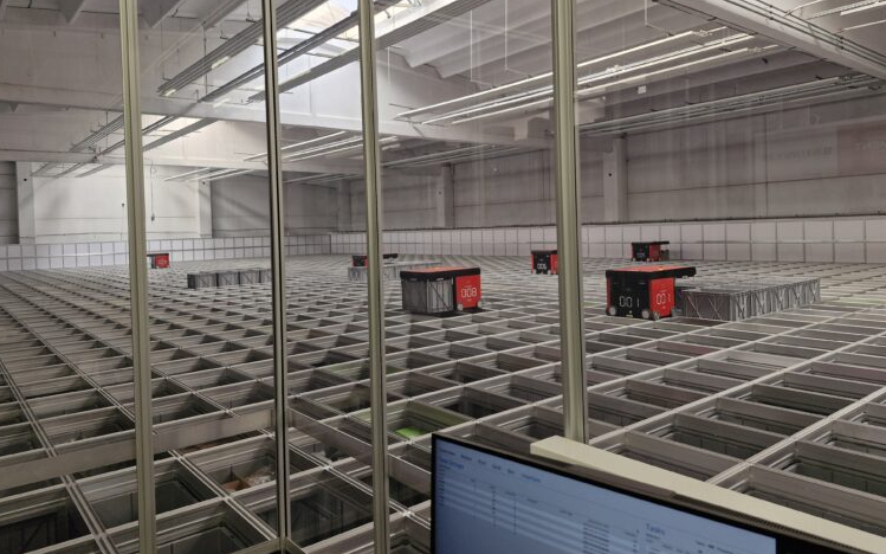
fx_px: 604
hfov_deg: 72.6
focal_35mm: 25
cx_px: 444
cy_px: 236
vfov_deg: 49.1
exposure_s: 1/180
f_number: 1.8
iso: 64
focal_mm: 5.54
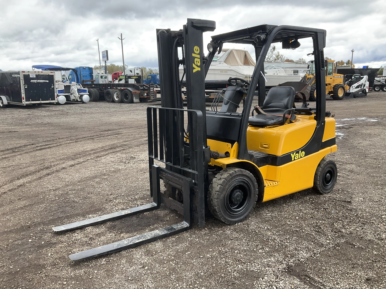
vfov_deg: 48.2
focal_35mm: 29
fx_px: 323
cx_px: 193
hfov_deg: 61.7
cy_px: 144
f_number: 1.8
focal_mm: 3
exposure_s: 1/300
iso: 25
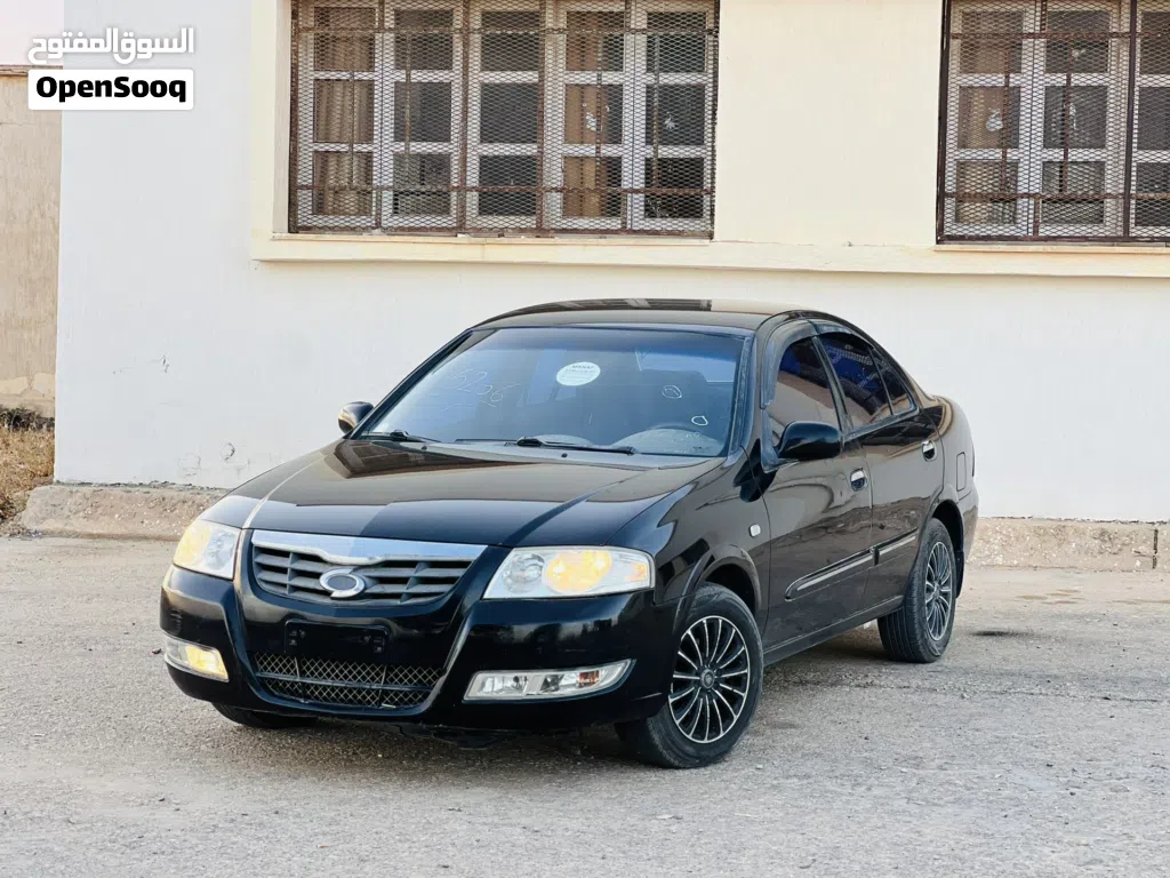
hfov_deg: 25.3
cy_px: 439
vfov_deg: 19.1
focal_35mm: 77
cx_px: 585
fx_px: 2603
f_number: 2.8
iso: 50
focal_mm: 9
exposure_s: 1/121
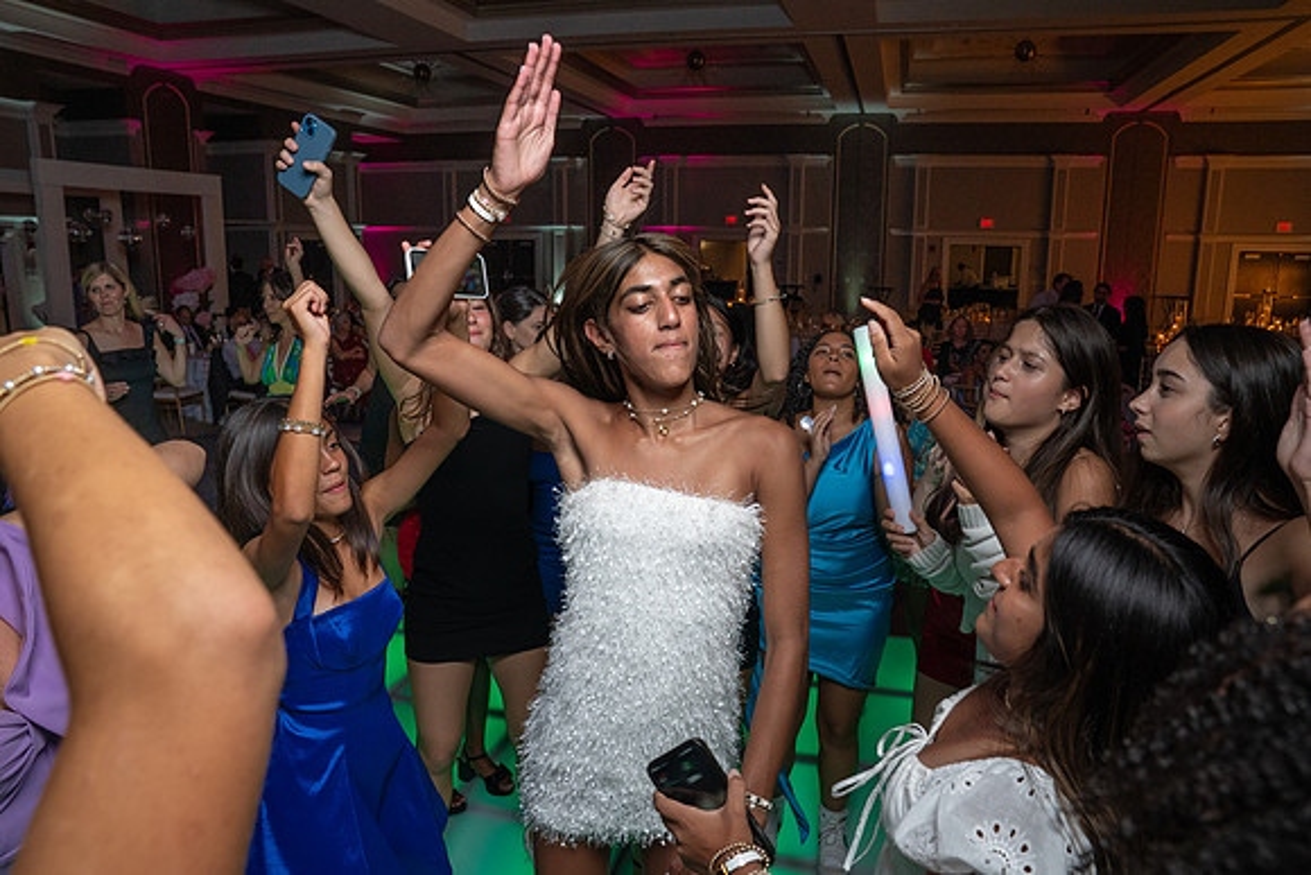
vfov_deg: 50.0
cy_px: 438
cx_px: 656
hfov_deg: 69.9
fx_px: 939
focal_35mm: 26
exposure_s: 1/200
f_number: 5.6
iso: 2000
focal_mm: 25
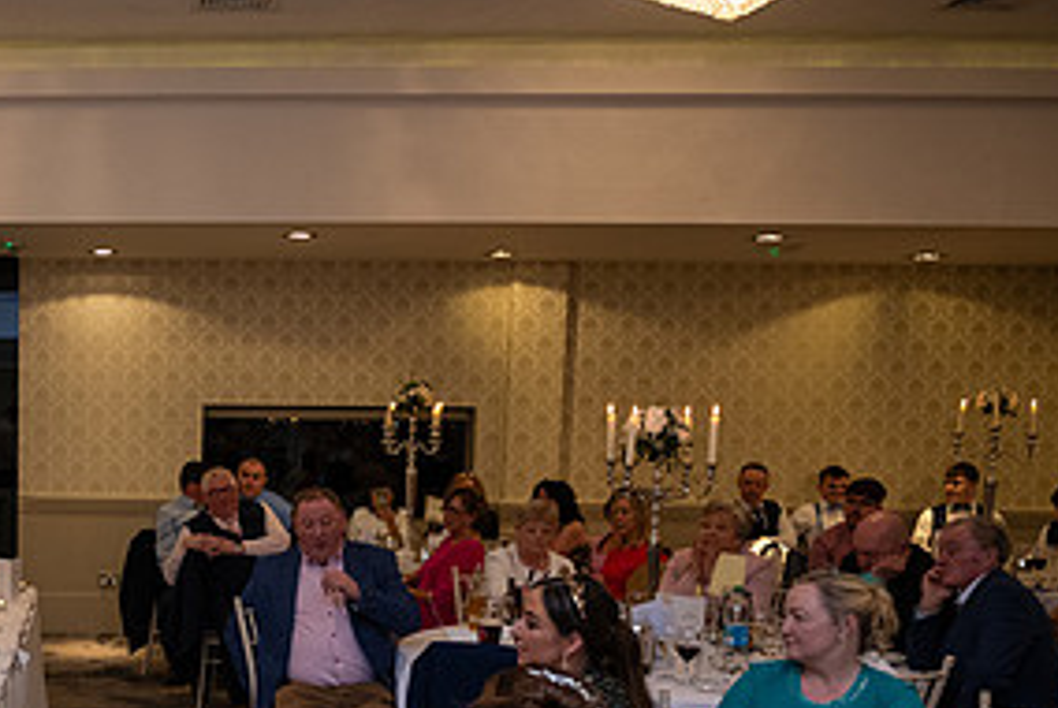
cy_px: 591
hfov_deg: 36.5
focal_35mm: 49
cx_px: 15
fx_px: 1442
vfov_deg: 26.9
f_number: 3.5
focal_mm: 24
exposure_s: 1/160
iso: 1000
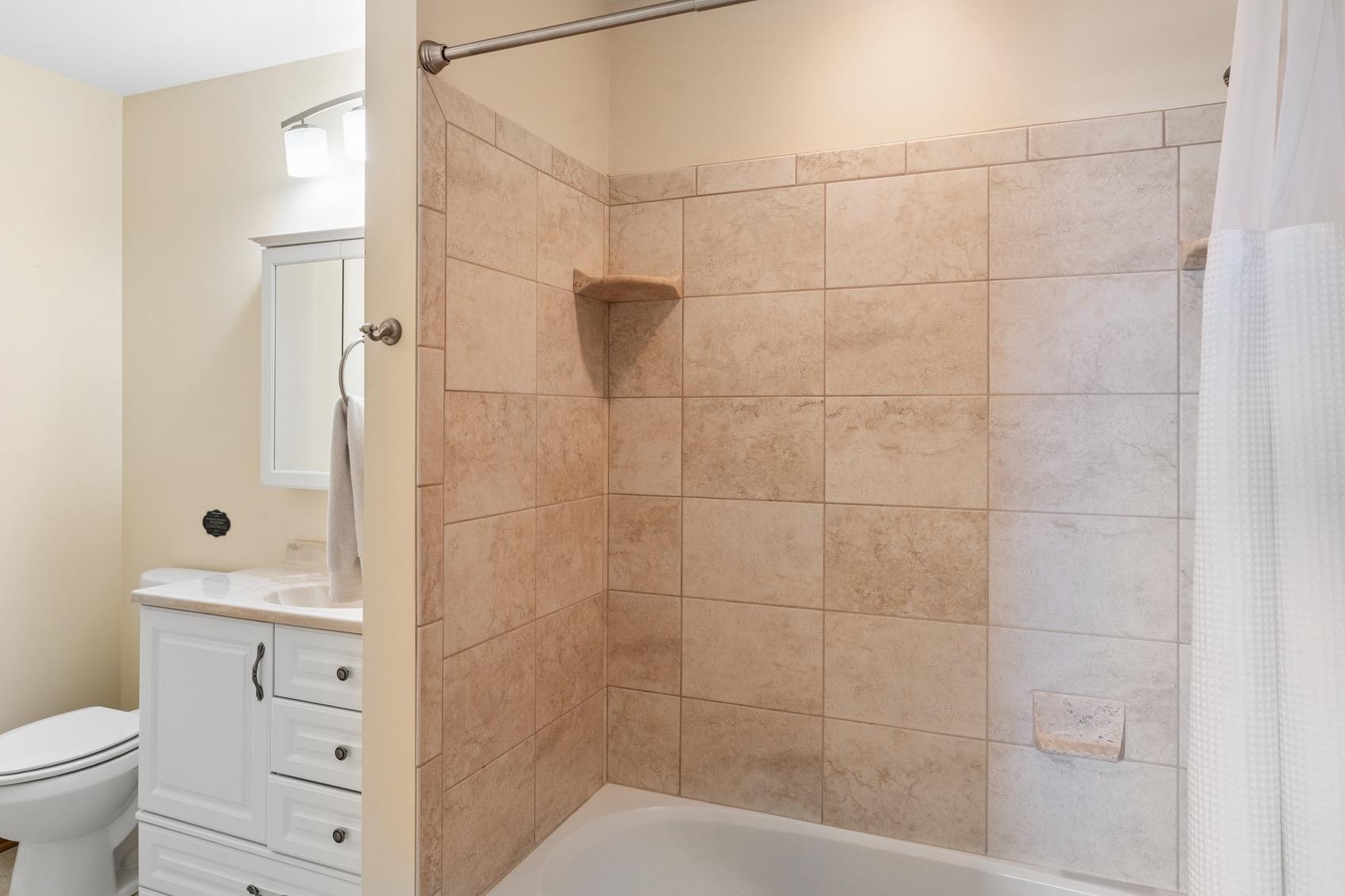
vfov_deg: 55.1
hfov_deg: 75.9
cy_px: 417
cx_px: 610
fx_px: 859
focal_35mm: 23
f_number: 8
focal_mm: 19
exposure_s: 1/13
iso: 500
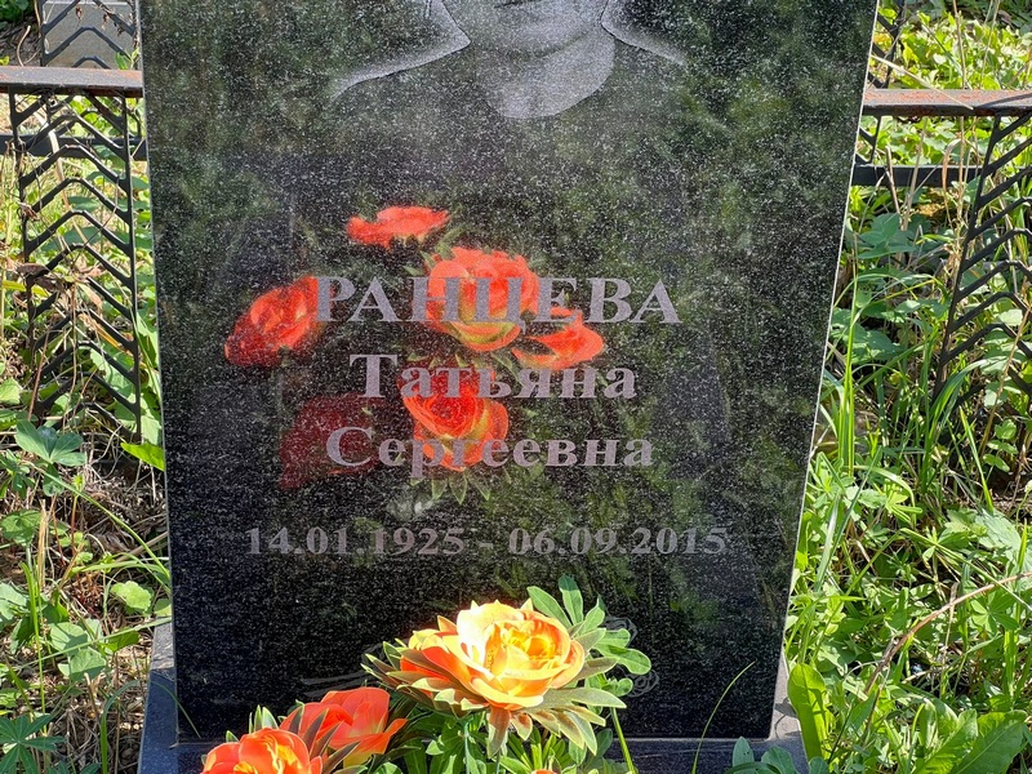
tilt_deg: -37.2
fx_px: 2296
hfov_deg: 25.3
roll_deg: -1.9
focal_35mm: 77
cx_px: 516
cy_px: 387
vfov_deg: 19.1
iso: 50
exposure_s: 1/121
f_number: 2.8
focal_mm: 9
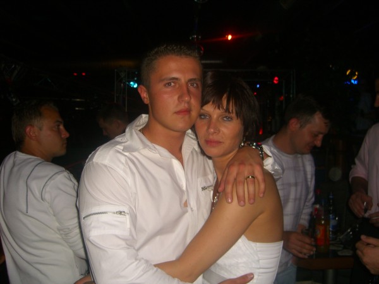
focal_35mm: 38
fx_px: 416
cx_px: 190
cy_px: 142
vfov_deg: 37.7
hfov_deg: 49.0
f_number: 2.8
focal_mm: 7.9
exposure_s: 1/60
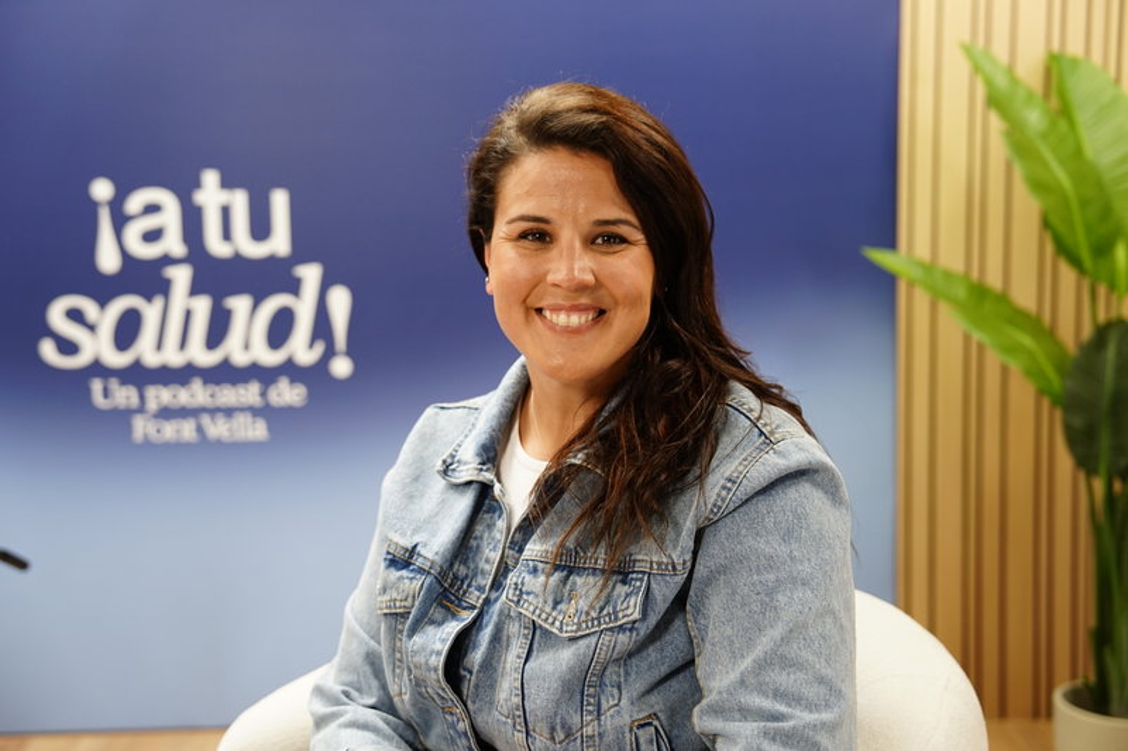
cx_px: 564
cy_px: 376
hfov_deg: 44.5
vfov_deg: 30.5
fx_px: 1378
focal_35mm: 44
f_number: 2.8
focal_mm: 44
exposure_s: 1/200
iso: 640
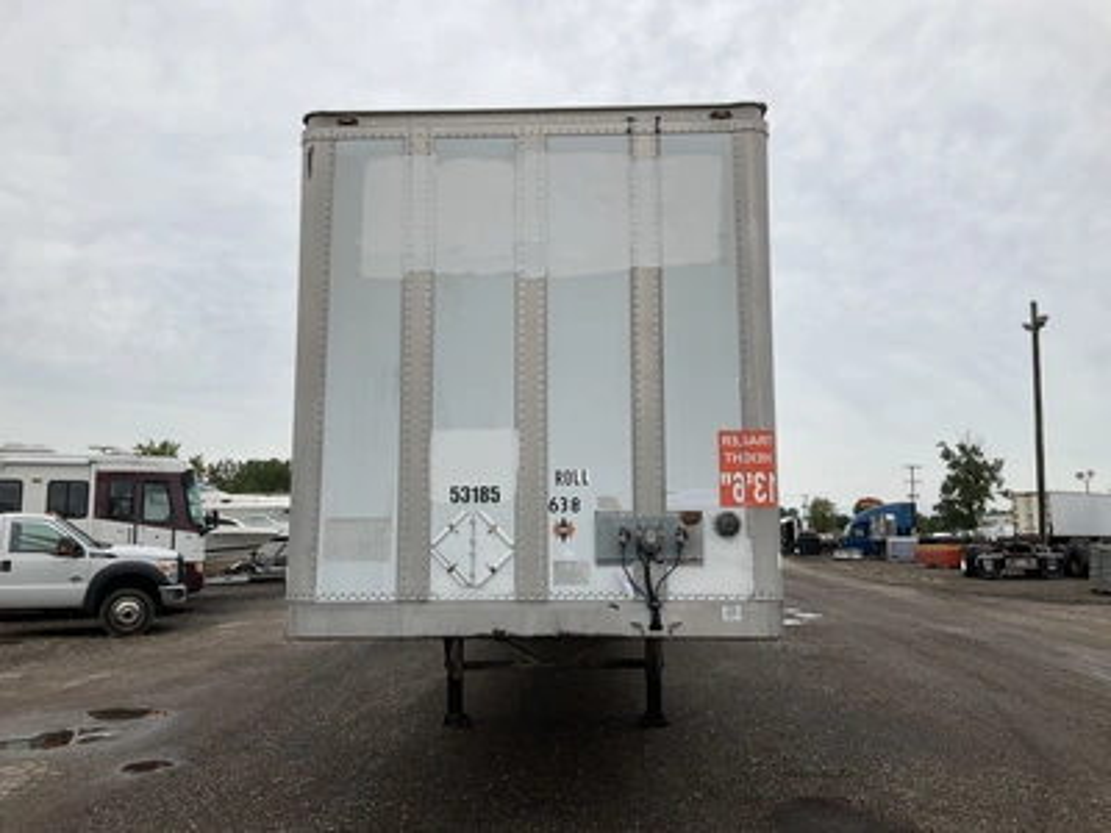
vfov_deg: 48.2
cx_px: 556
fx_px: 931
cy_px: 416
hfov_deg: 61.7
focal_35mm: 29
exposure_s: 1/2227
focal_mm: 3
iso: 25
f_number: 1.8
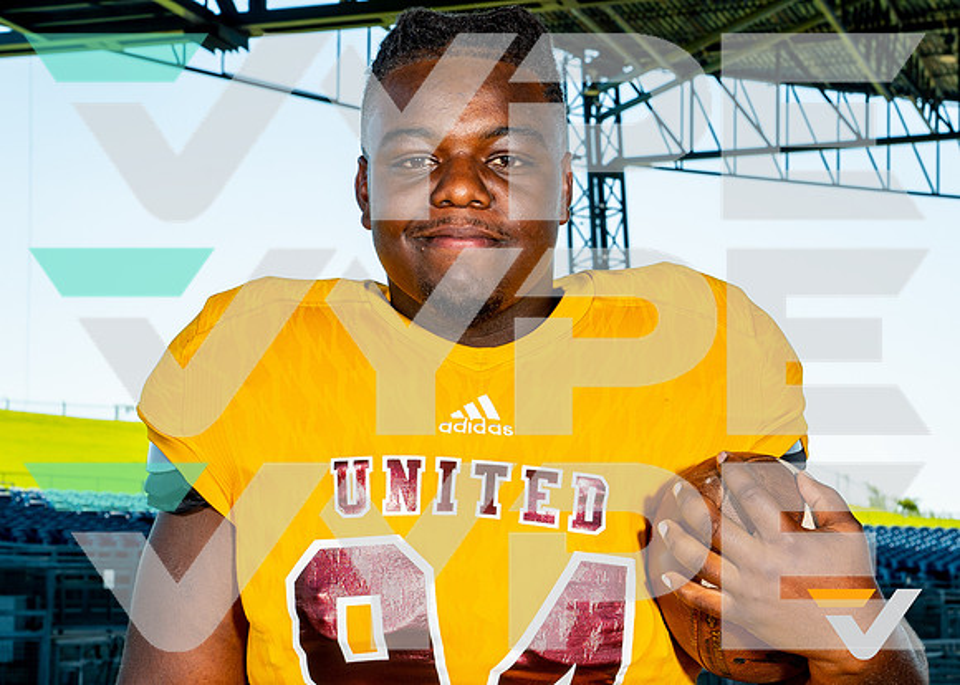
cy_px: 414
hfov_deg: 26.7
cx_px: 491
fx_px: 2022
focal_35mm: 74
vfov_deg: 19.2
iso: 125
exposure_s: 1/125
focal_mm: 54
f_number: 11
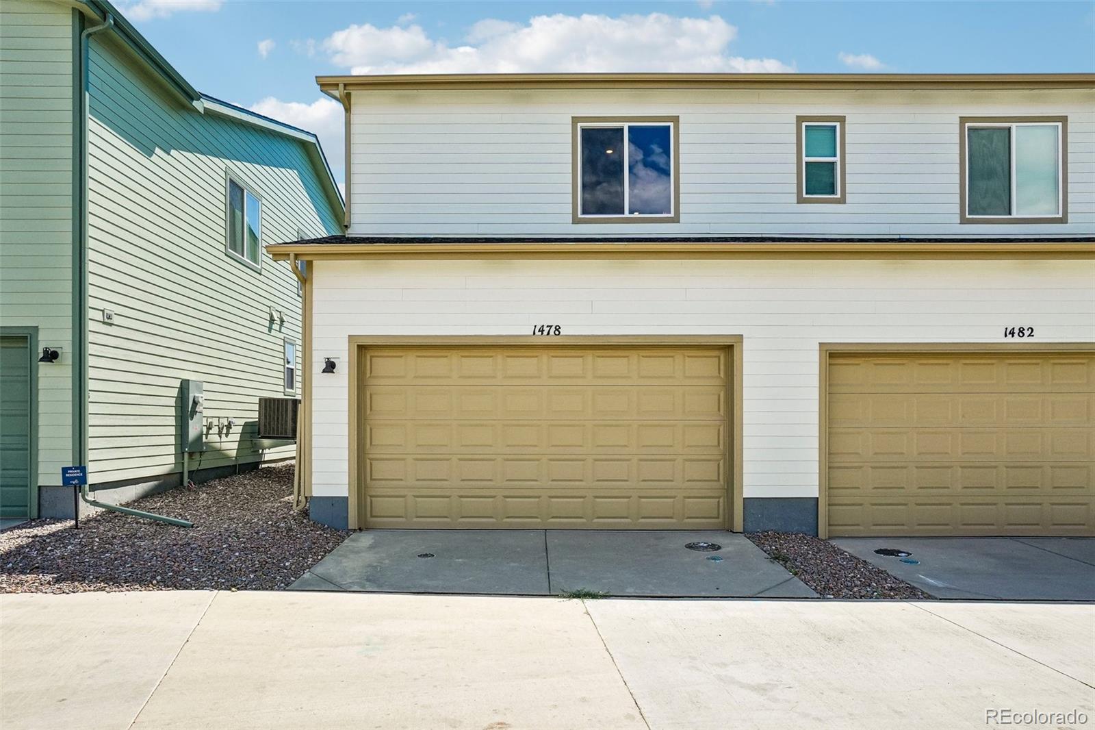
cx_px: 548
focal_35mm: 20
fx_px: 593
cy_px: 365
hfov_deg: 85.4
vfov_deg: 63.2
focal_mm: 13
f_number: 8
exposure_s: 1/800
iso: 320
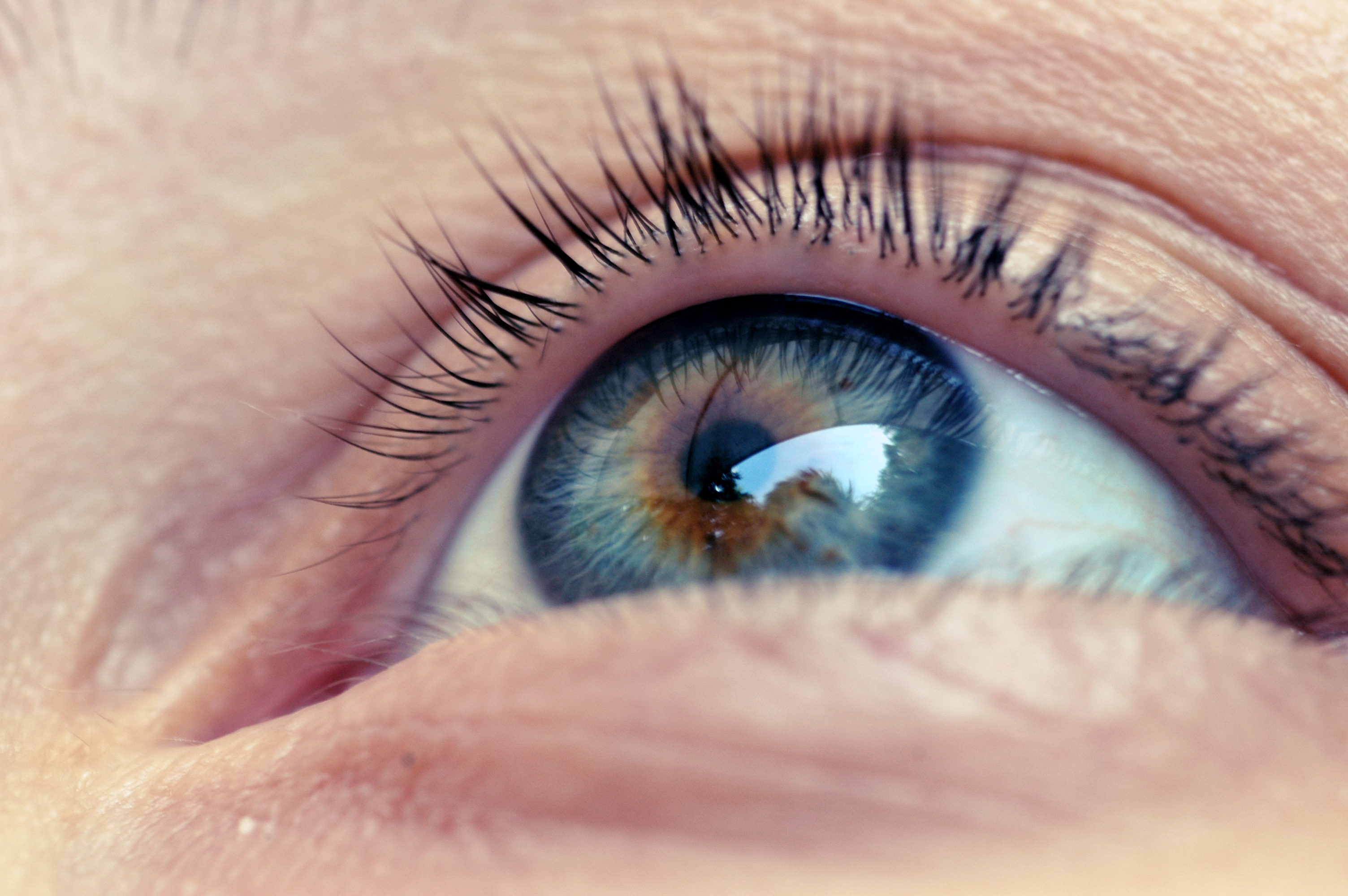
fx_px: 3367
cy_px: 448
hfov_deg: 22.6
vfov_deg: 15.2
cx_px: 674
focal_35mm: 90
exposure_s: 1/25
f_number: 8
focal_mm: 60
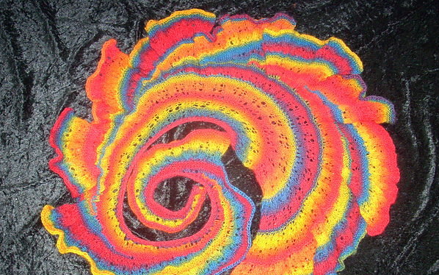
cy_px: 160
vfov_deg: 30.5
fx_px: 503
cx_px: 211
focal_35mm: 42
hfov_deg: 47.2
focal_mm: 6.2
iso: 200
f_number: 2.8
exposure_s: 1/60
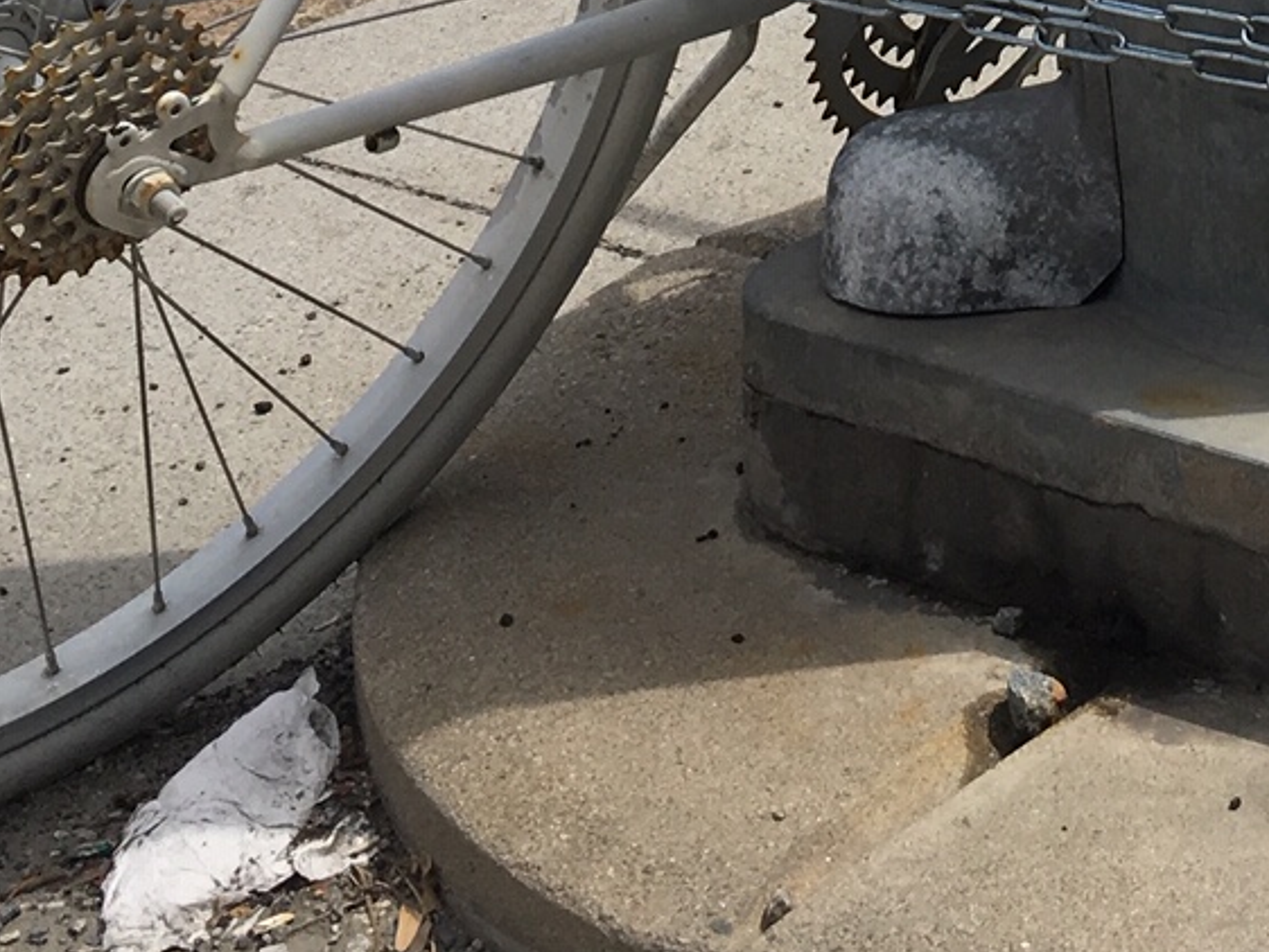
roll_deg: +2.3
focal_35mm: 104
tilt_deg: -10.6
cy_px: -677
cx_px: 1323
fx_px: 3814
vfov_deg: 13.1
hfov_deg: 18.3
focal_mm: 4.15
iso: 25
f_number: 2.2
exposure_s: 1/1508
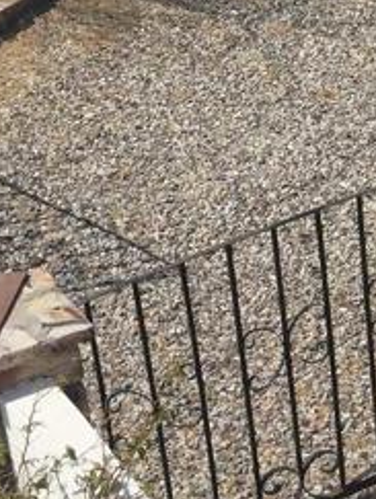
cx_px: 657
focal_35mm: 122
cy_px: 78
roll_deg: -1.7
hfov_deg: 11.4
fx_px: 1762
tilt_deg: -25.9
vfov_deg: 16.0
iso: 32
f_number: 2.2
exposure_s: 1/3597
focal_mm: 4.15
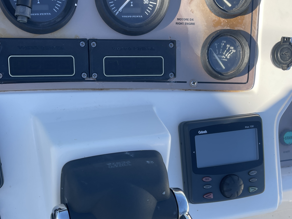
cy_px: 169
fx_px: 354
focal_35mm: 42
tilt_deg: -65.6
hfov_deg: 43.8
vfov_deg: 33.5
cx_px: 84
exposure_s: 1/1011
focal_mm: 5.1
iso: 32
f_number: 1.6
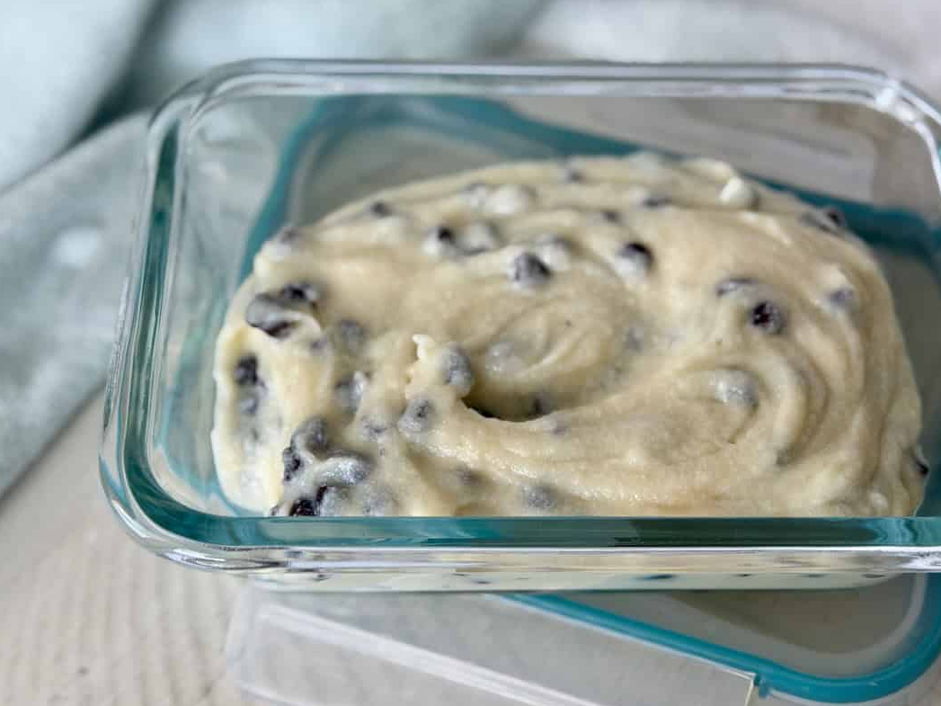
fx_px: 1495
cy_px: 344
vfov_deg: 26.6
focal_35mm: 55
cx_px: 507
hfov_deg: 34.9
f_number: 1.8
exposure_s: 1/121
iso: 64
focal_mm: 6.8
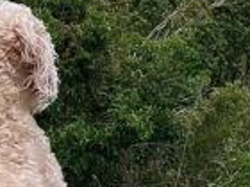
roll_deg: -1.5
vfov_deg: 9.6
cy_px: 91
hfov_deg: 12.7
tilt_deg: -15.9
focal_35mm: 154
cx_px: 218
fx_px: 1112
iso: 20
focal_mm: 3.99
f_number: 1.8
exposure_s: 1/1104
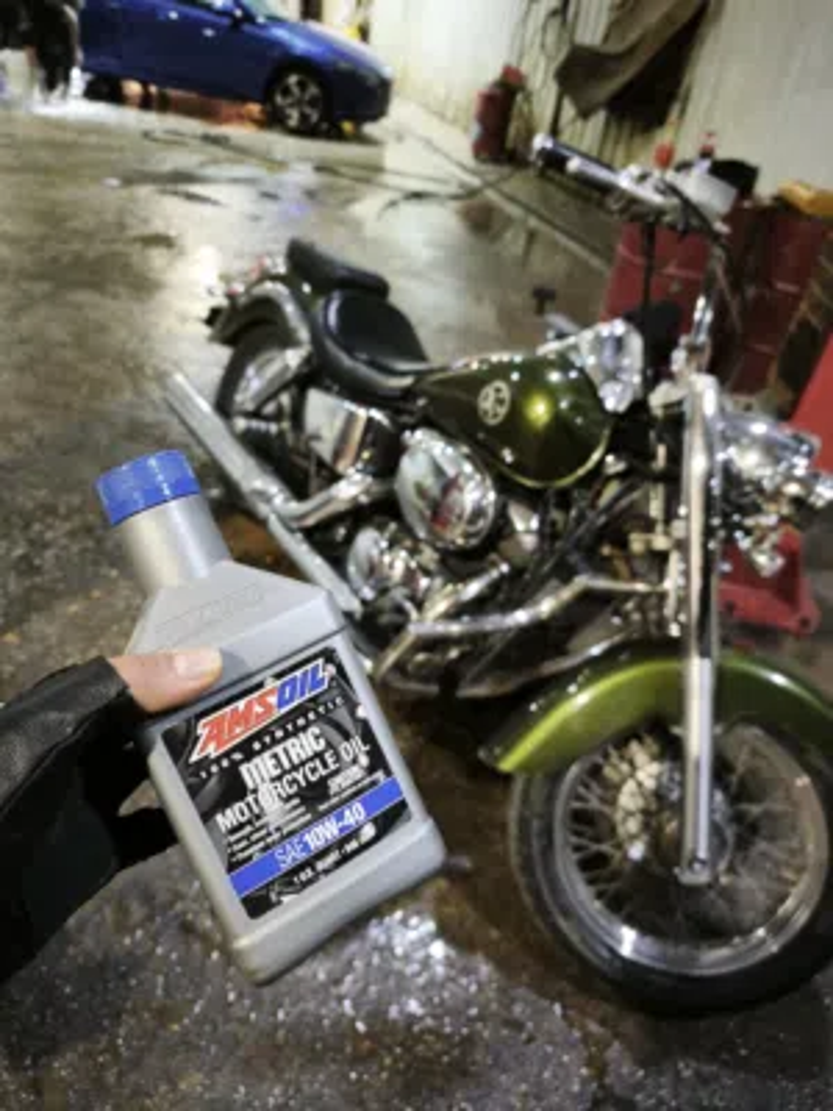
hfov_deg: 58.9
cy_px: 556
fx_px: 738
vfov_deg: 73.9
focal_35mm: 23
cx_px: 416
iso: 250
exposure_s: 1/50
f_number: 1.62
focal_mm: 6.45
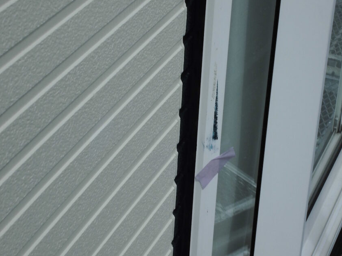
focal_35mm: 101
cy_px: 119
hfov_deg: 19.4
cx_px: 201
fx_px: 998
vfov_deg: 14.6
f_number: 6.7
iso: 100
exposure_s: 1/640
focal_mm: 14.9
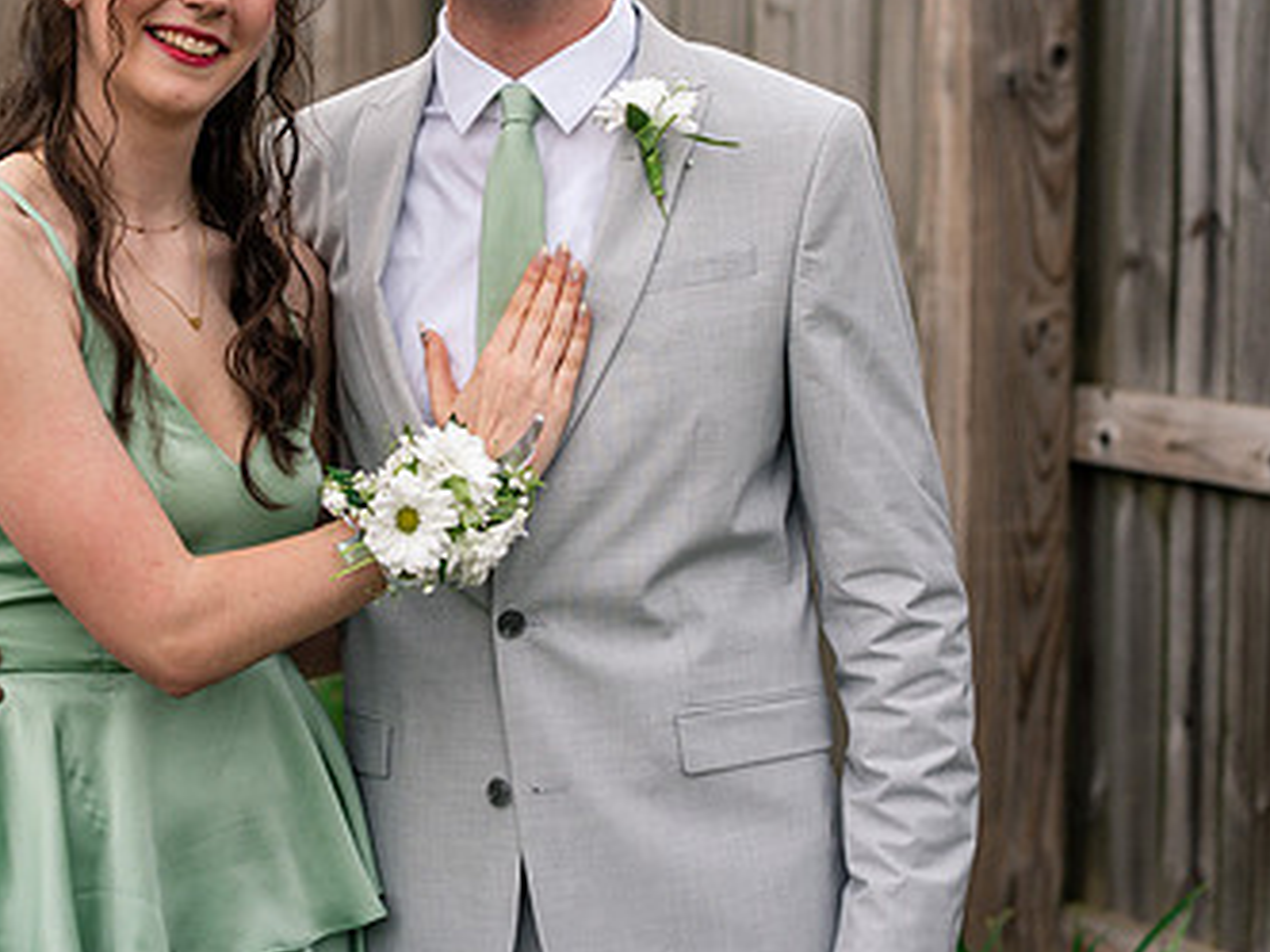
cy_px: 292
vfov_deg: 10.4
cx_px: 520
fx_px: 5246
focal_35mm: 143
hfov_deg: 13.8
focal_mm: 85
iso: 400
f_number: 3.5
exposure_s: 1/800
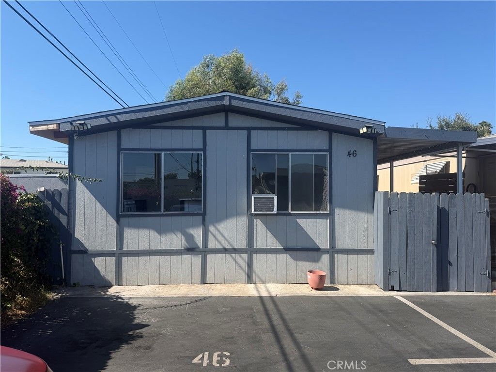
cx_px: 248
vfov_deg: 56.8
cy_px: 186
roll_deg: -0.4
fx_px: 344
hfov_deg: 71.6
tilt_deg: +1.9
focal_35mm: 24
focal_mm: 6.76
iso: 80
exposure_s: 1/3279
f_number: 1.78
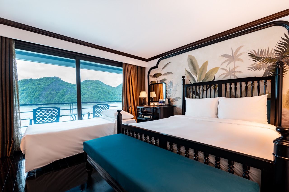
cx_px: 144
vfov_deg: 81.1
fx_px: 112
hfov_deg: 104.3
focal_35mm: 14
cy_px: 96
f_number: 8
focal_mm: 14
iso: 100
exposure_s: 1/5
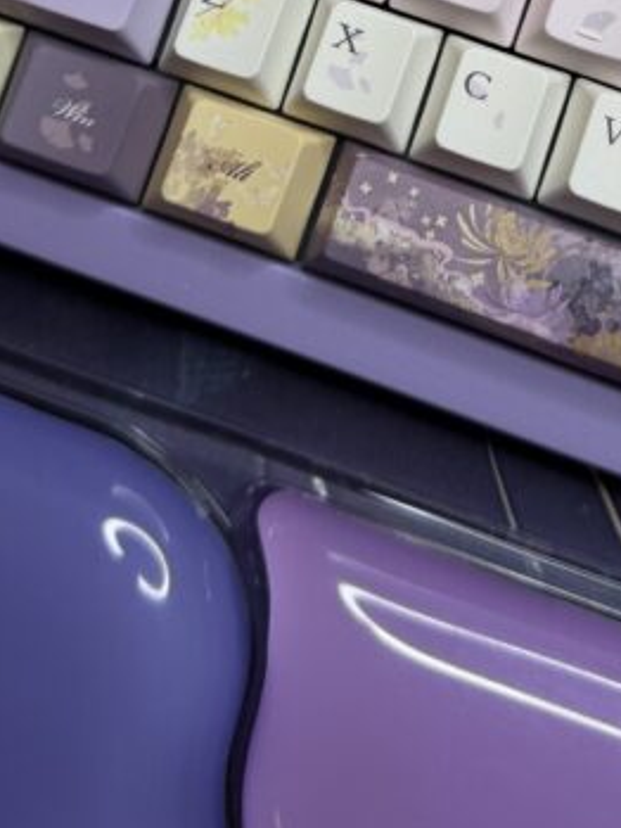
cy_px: -62
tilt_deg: -79.3
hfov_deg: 26.3
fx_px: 1315
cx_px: 441
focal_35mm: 55
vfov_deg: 31.4
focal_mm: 6.76
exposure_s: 1/126
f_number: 1.78
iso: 80
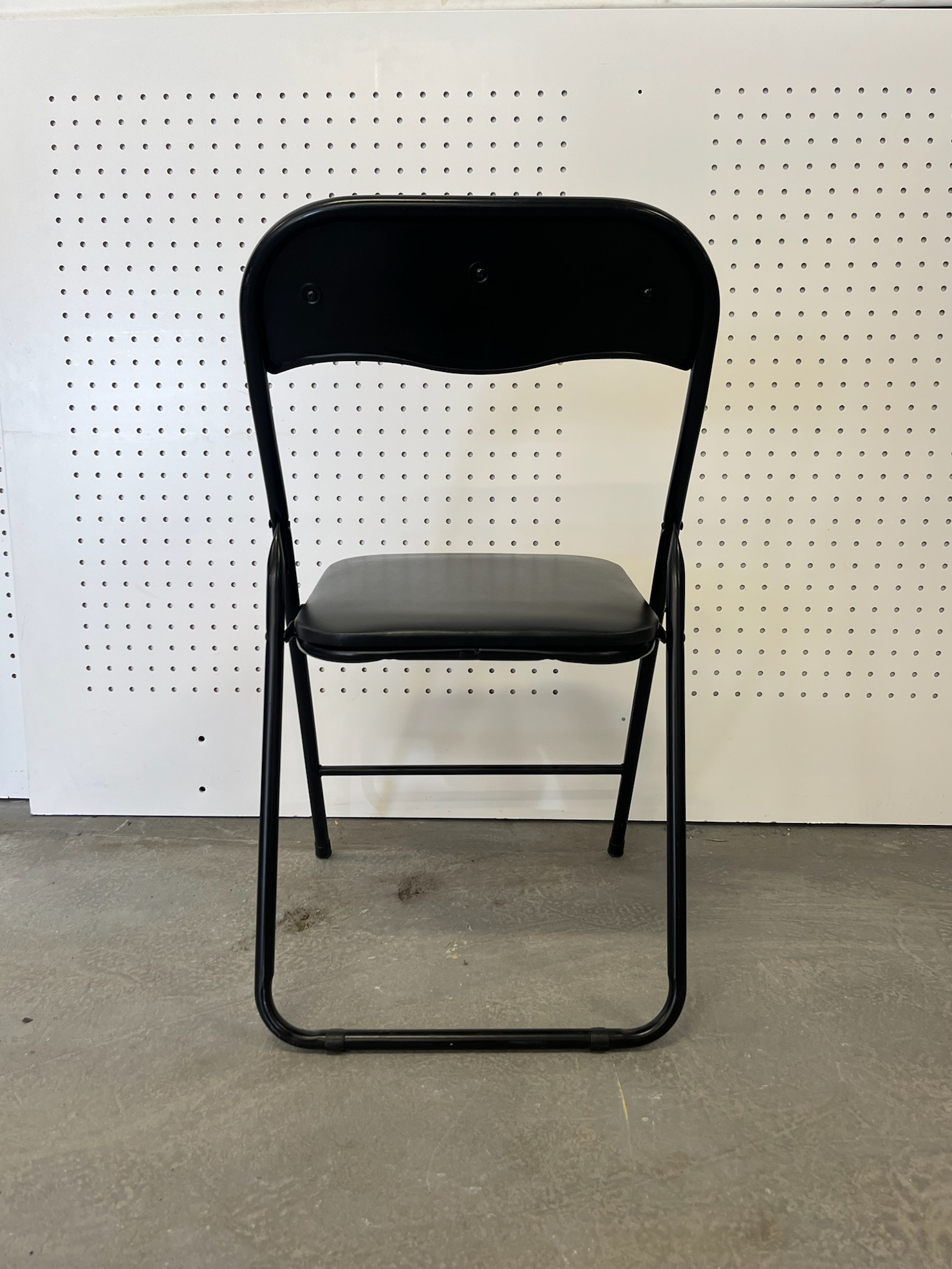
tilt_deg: -13.6
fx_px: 990
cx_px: 492
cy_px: 629
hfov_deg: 51.3
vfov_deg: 65.3
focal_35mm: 27
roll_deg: -0.8
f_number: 1.6
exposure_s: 1/100
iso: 80
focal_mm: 5.1
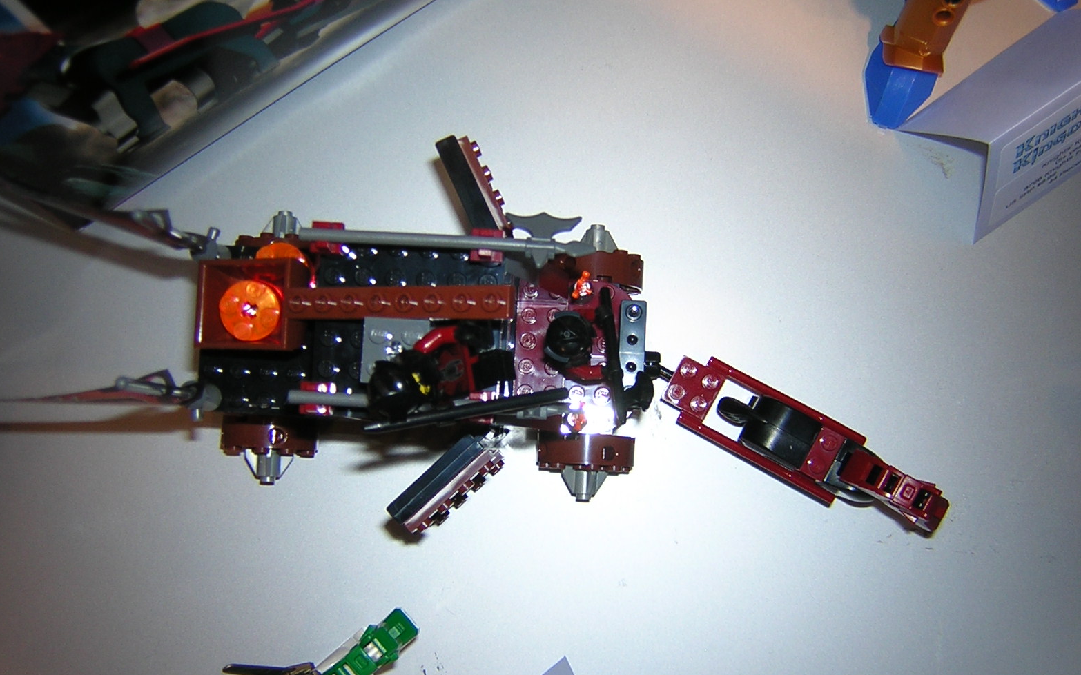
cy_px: 315
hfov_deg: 50.4
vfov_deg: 32.7
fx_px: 1149
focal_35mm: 39
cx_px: 544
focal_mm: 4.7
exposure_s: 1/60.1
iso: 100
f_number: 2.6
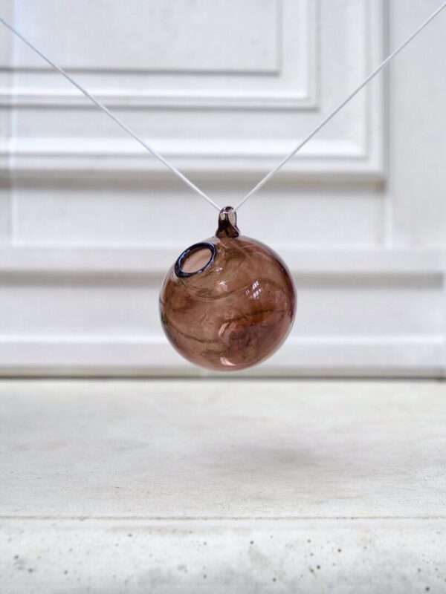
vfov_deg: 23.3
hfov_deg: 17.6
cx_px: 223
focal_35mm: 84
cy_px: 297
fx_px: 1443
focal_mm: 42
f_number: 3.9
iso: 200
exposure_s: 1/200
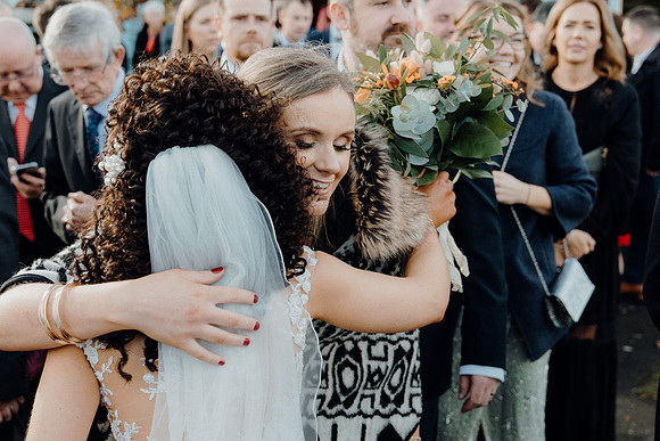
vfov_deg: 23.8
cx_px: 330
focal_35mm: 57
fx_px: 1045
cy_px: 220
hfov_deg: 35.0
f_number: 3.5
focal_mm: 38
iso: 200
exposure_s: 1/400
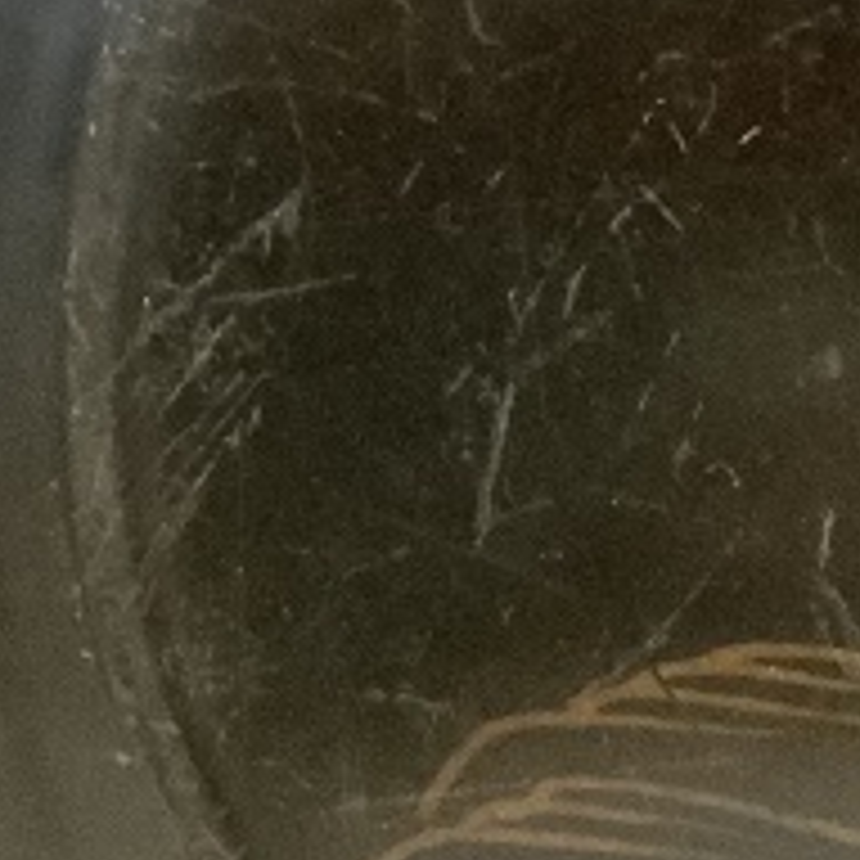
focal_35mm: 161
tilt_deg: -68.3
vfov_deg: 10.6
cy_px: -302
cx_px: 590
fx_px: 4525
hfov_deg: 10.8
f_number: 1.8
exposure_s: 1/30
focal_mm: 3
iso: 500
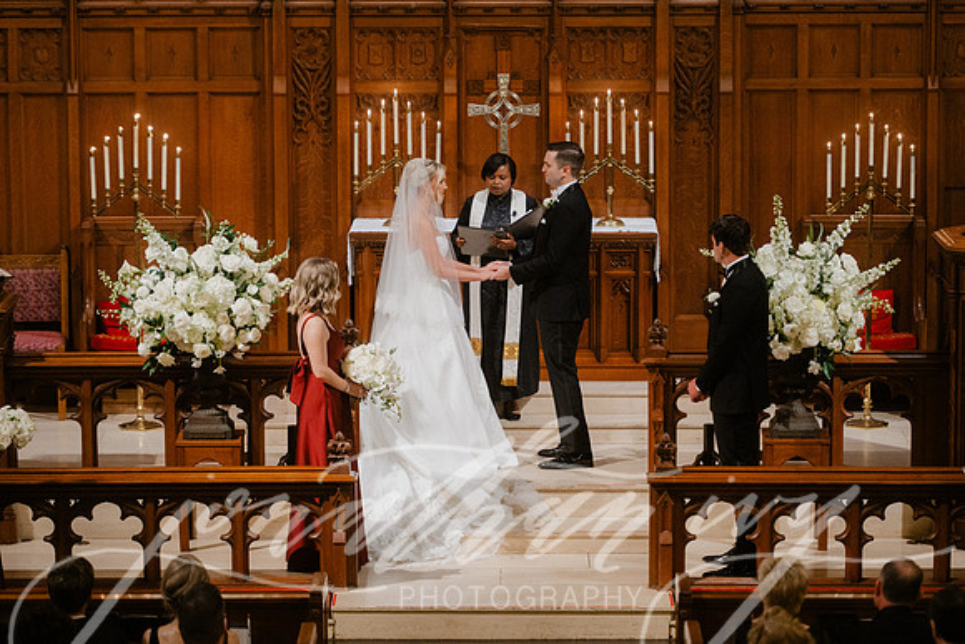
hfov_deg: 14.7
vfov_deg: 9.8
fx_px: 3753
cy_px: 322
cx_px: 482
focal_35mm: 140
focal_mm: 140
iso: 2000
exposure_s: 1/160
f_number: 2.8
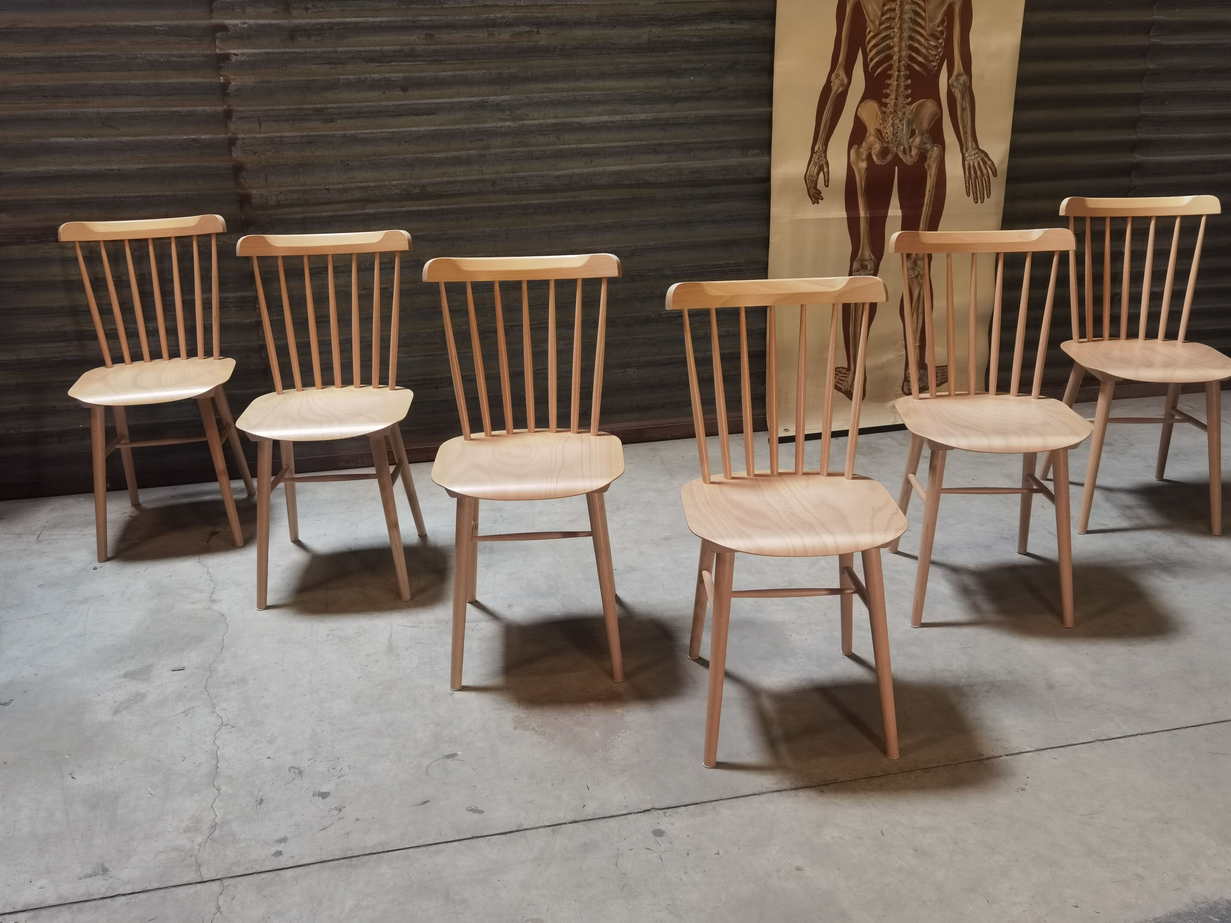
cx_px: 616
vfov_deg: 45.4
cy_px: 462
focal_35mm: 31
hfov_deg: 58.4
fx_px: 1102
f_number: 1.9
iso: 160
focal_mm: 6.71
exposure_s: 1/50
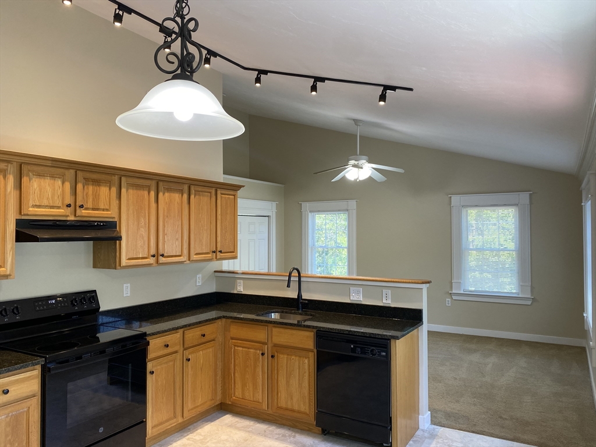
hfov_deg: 67.3
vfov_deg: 53.1
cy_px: 224
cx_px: 298
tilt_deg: +1.7
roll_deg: -0.1
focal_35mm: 26
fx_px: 448
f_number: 1.8
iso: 100
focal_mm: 4.25
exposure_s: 1/120
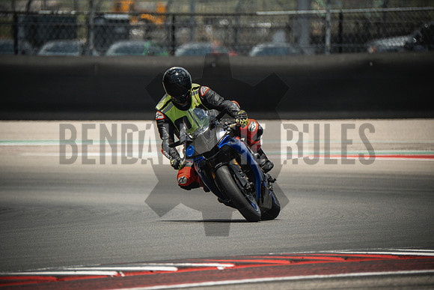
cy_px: 145
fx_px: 7235
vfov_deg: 2.3
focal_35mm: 600
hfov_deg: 3.4
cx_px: 217
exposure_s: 1/1600
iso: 640
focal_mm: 400
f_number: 5.6
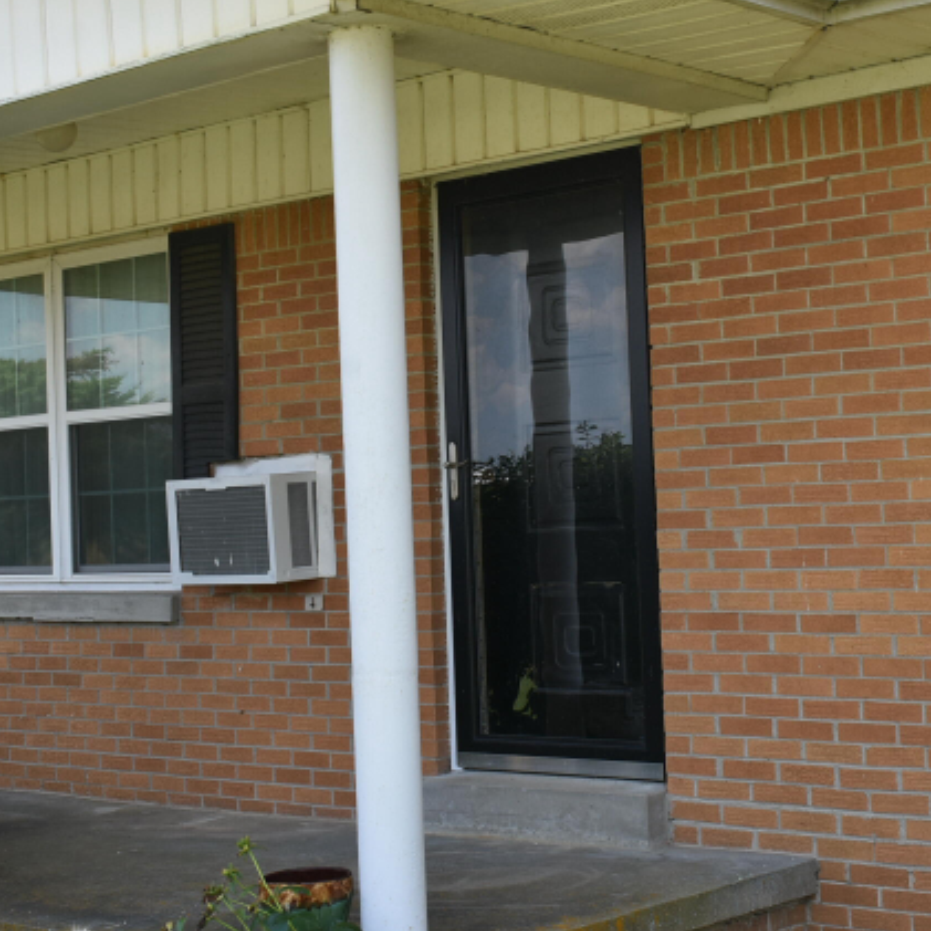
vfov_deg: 25.3
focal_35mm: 68
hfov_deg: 25.3
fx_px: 2069
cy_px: 420
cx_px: 504
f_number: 7.1
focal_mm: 30
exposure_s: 1/200
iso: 250
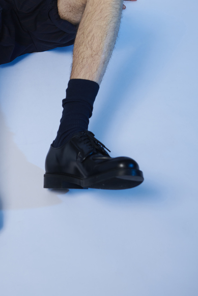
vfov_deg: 26.8
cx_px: 11
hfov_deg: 18.5
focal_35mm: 72
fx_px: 594
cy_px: 12
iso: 200
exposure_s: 1/125
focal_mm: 35
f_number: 5.6
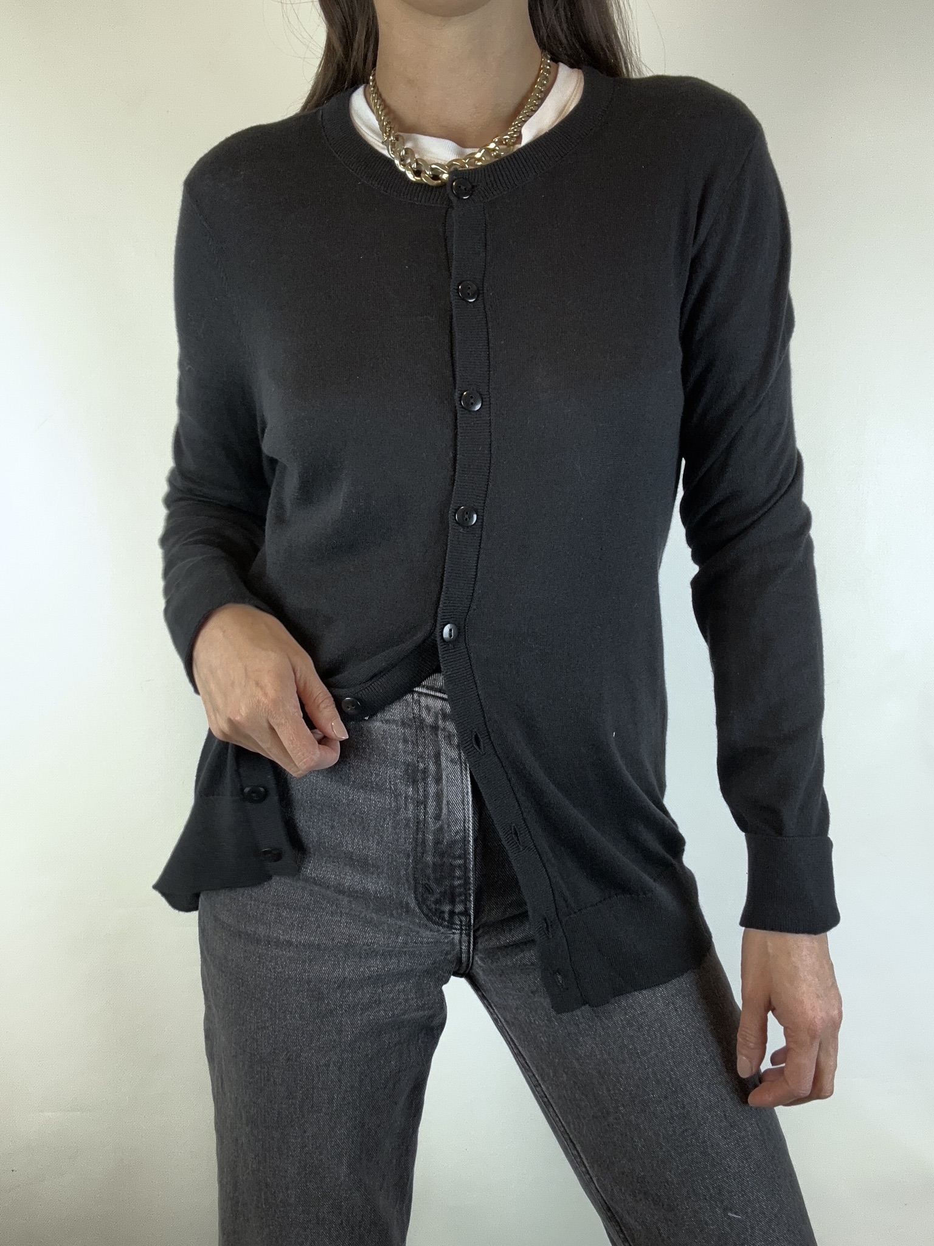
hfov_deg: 46.8
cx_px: 467
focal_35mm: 30
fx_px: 1079
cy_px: 623
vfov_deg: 60.0
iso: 64
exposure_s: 1/50
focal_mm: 2.69
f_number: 1.9
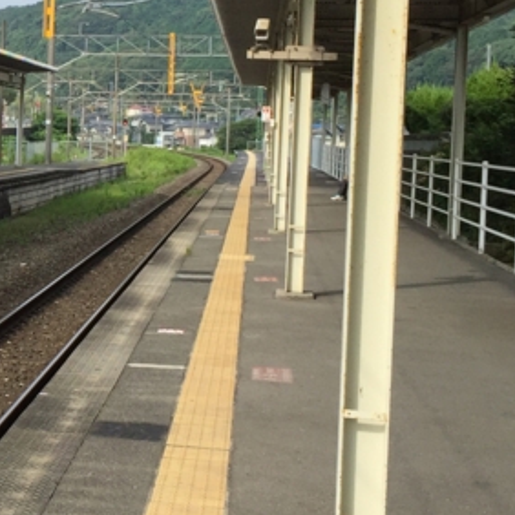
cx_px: -150
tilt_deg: -3.2
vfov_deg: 18.6
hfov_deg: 17.5
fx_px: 1565
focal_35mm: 93
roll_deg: -3.2
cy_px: 172
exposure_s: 1/1647
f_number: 2.2
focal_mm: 4.15
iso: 32
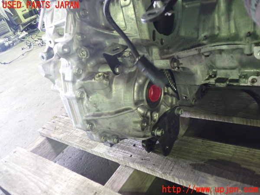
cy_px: 98
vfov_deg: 46.8
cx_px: 130
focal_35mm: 30
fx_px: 225
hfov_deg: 60.0
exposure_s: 1/15
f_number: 2.3
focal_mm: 5.4
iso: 800
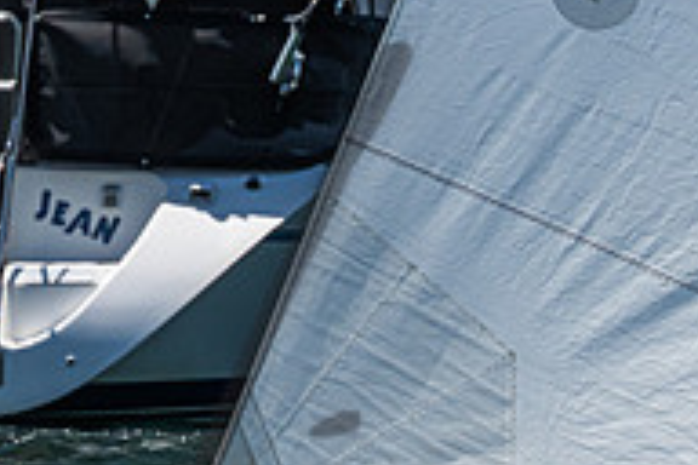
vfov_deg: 1.8
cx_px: 746
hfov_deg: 2.7
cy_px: 598
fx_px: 14657
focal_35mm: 756
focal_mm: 200
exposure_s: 1/400
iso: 250
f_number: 18
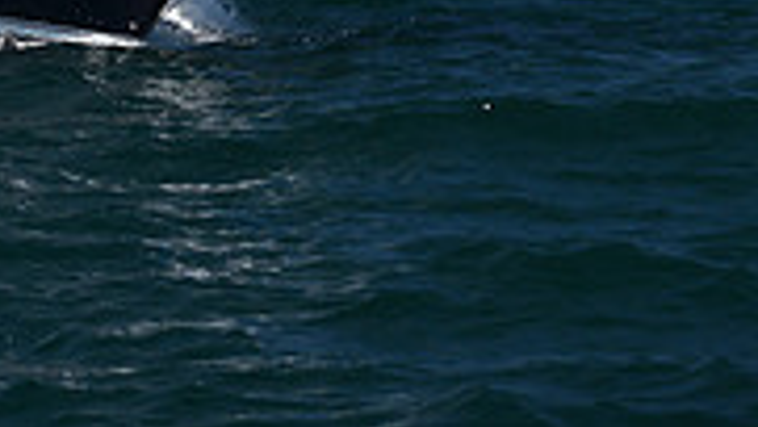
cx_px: 31
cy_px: -779
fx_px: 4725
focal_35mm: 235
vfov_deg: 5.0
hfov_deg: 9.1
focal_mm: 70
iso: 250
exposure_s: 1/800
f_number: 5.6
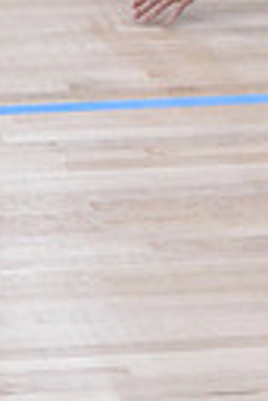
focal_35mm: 825
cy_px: -491
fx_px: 9212
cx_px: 572
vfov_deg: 2.5
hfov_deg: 1.7
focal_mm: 122
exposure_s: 1/1250
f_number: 3.2
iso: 6400
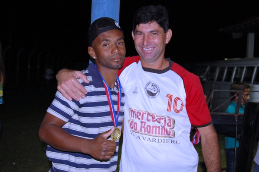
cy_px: 86
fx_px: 410
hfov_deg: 35.1
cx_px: 130
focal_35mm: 57
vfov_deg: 23.7
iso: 400
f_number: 4.8
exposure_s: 1/60
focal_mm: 38
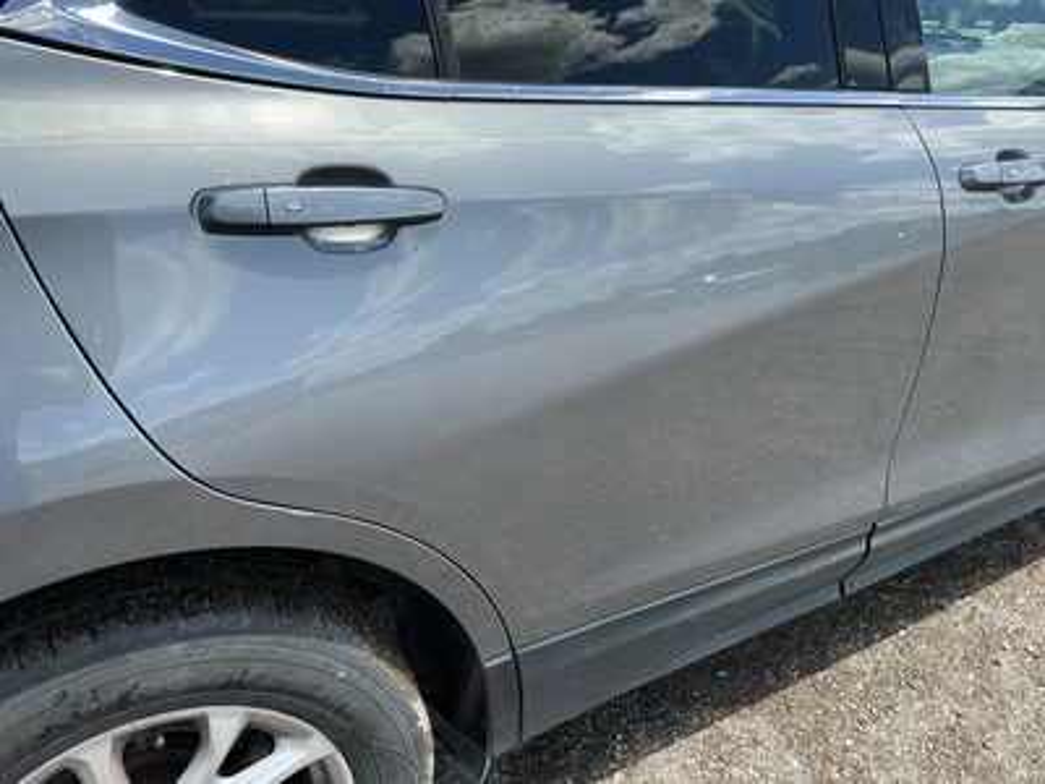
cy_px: 392
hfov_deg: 63.4
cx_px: 522
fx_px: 845
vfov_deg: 49.7
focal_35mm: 28
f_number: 1.8
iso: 25
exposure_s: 1/719
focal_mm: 3
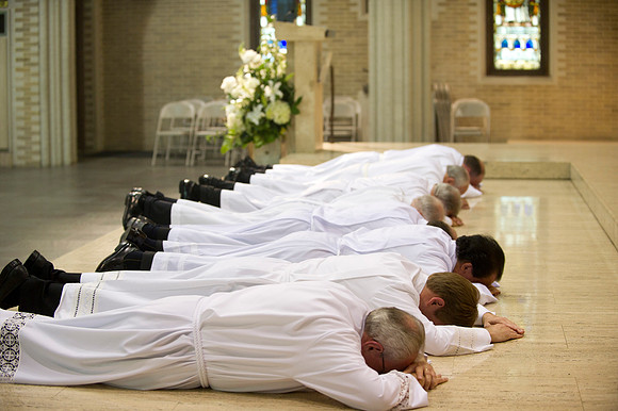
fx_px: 1201
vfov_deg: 19.4
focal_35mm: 70
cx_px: 309
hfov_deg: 28.9
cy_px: 206
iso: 2000
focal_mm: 70
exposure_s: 1/160
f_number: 2.8
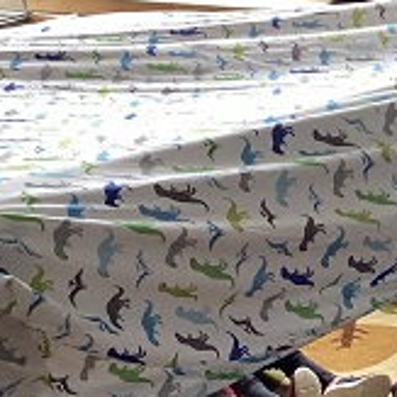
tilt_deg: -26.4
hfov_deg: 20.0
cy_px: 342
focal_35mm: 84
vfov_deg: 20.3
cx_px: 397
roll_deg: +2.1
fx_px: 1090
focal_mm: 3.3
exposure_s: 1/60
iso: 100
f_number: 2.4
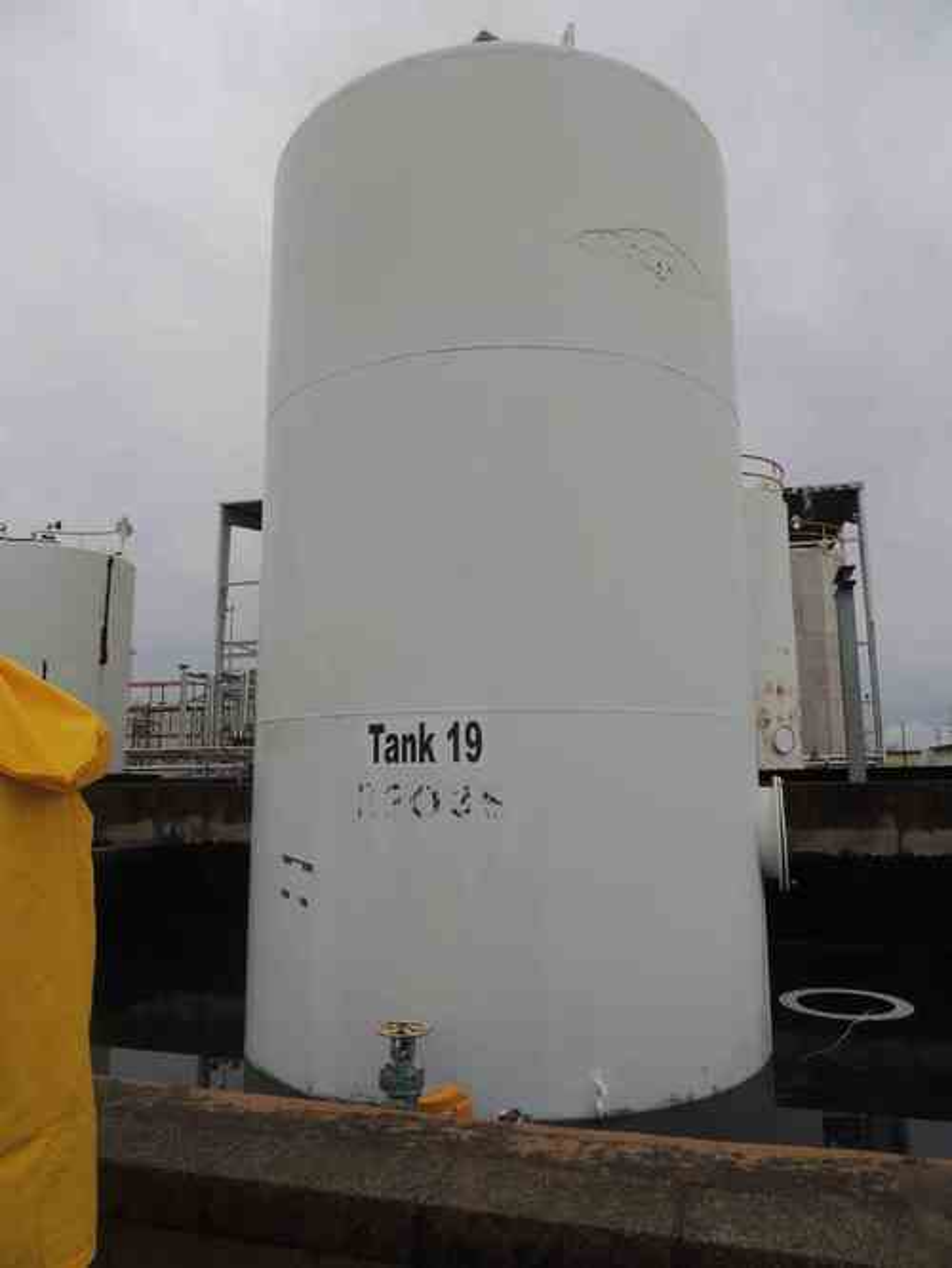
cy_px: 634
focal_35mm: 24
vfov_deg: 71.6
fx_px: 879
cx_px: 476
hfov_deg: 56.8
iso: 100
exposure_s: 1/400
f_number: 3
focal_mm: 4.3
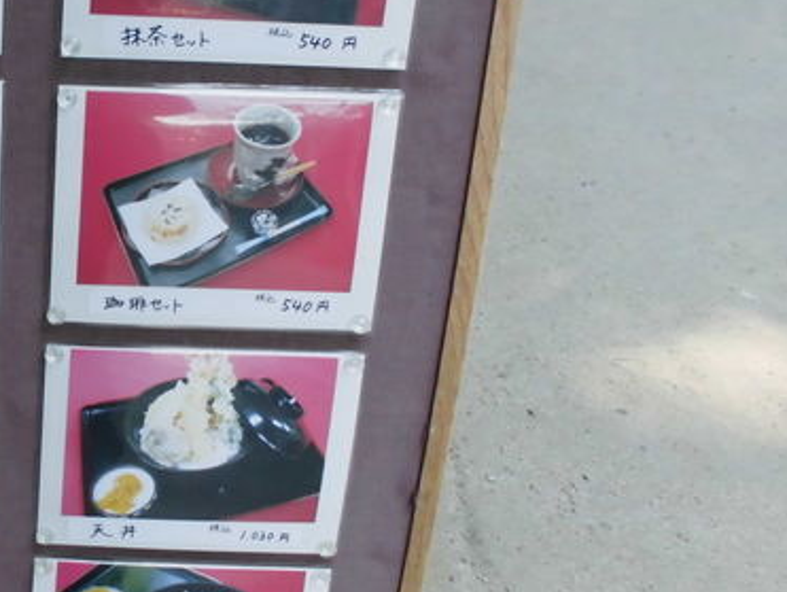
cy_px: 284
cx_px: -19
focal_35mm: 56
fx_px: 1274
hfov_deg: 31.5
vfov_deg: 26.1
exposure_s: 1/60
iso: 200
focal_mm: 4.6
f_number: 3.5
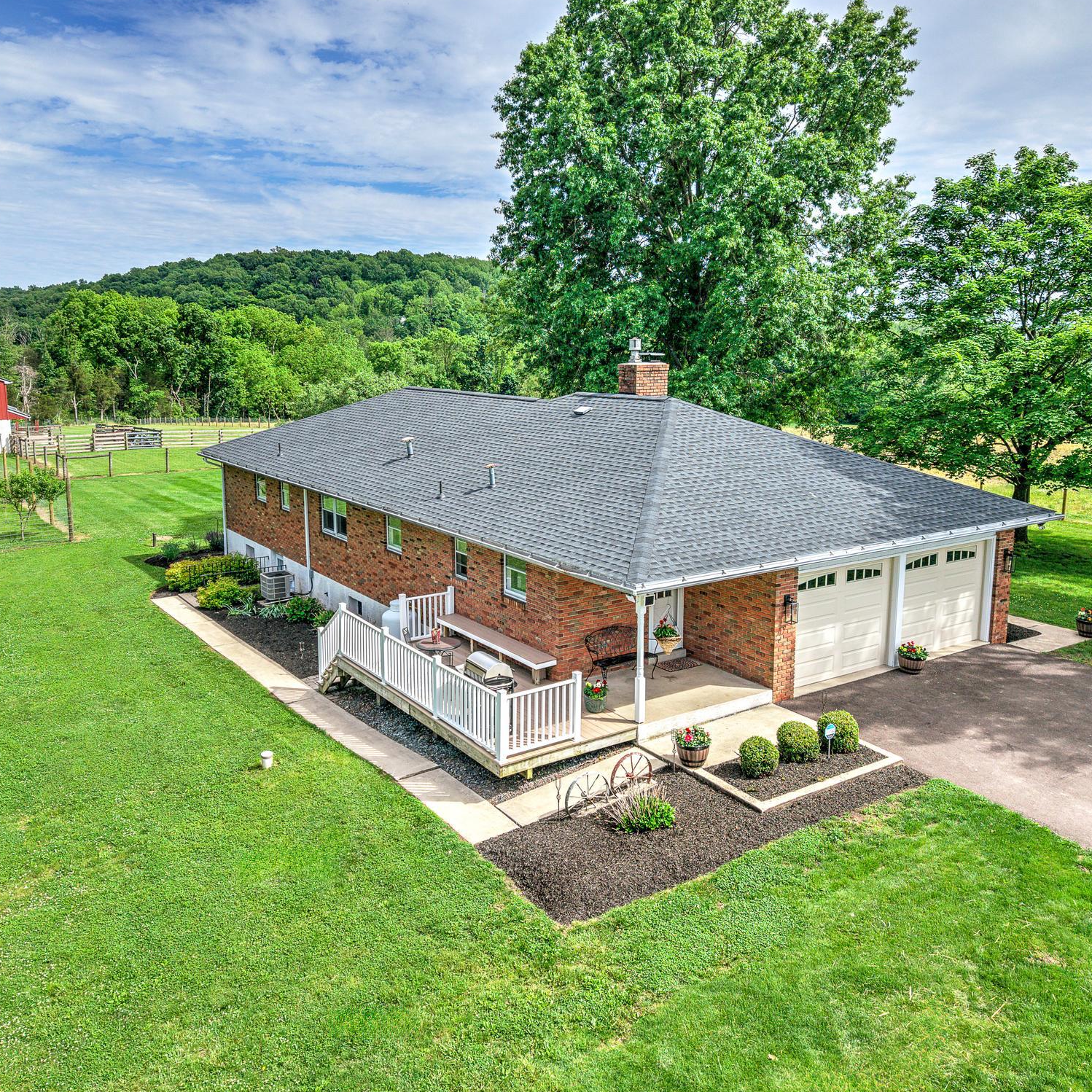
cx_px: 525
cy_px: 550
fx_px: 1035
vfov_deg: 55.6
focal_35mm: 29
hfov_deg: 55.6
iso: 190
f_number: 1.8
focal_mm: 8.7
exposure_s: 1/4000
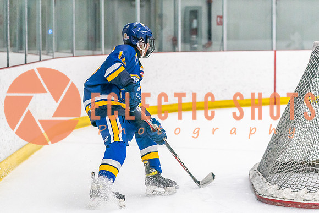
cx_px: 145
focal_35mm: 123
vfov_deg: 11.2
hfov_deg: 16.7
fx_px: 1086
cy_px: 91
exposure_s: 1/1250
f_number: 2.8
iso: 3200
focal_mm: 82
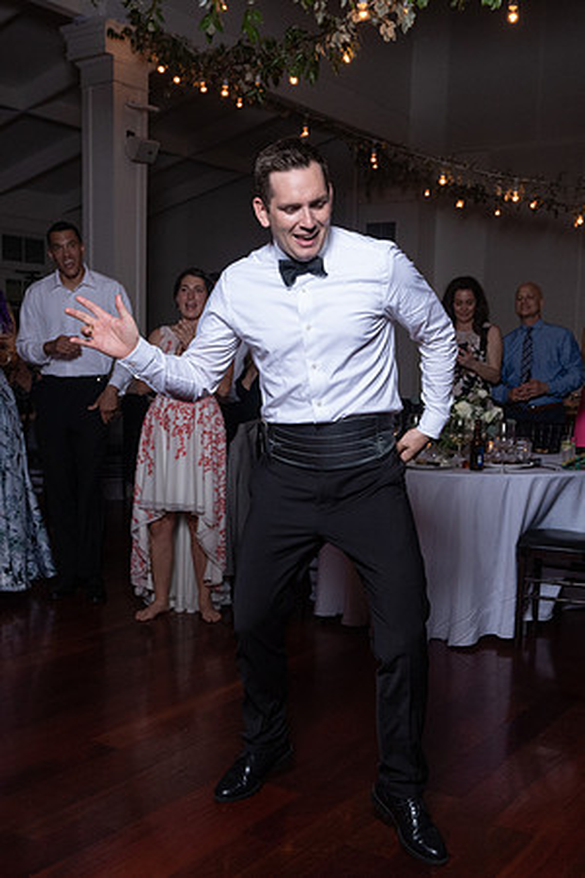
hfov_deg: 32.9
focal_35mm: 41
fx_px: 990
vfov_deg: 47.7
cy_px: 492
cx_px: 286
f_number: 5.6
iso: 2000
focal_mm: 24
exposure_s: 1/200
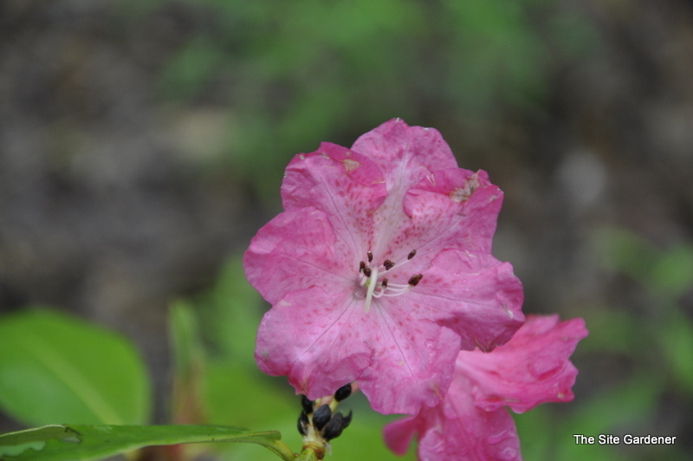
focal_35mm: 158
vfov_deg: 8.7
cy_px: 230
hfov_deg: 13.1
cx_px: 346
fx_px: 3029
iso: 400
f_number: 5.6
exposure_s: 1/80
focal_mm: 105
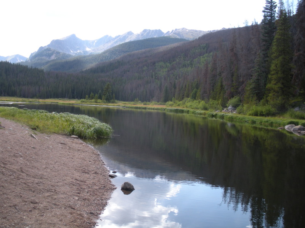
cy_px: 114
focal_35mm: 36
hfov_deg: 51.4
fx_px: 317
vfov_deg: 39.7
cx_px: 152
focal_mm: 6.3
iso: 64
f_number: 3.5
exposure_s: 1/150
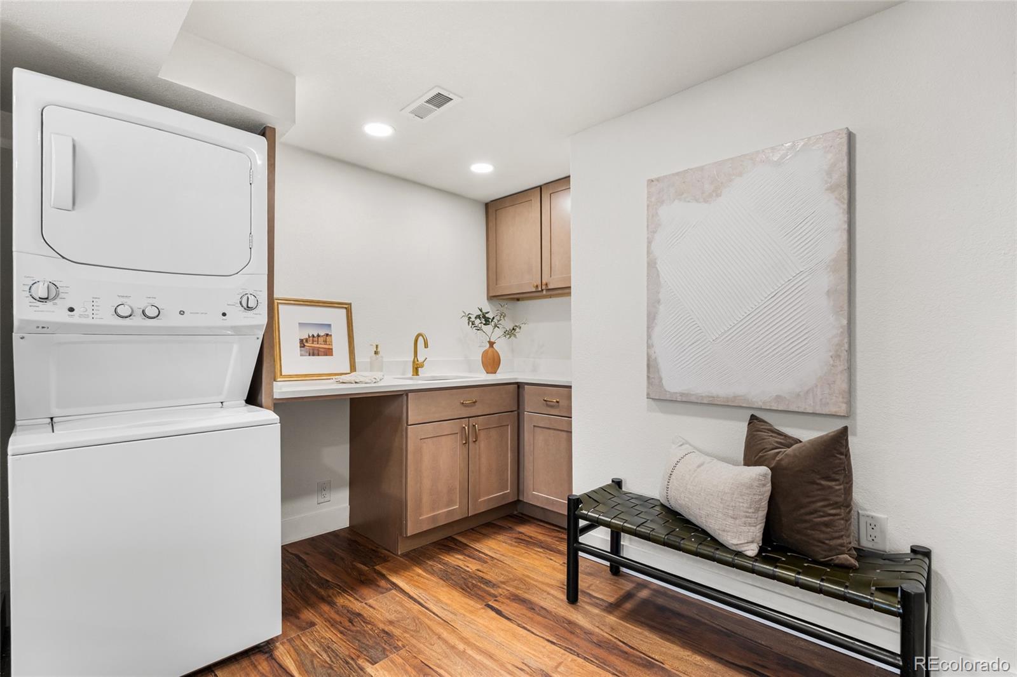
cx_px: 508
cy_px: 338
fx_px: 466
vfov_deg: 72.0
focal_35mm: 16
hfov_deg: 95.0
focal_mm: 16.5
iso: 800
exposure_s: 1/8
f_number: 8
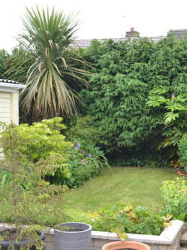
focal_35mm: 59
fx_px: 425
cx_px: 126
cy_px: 136
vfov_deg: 32.7
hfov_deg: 24.7
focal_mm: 22
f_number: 4
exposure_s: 1/100
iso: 100
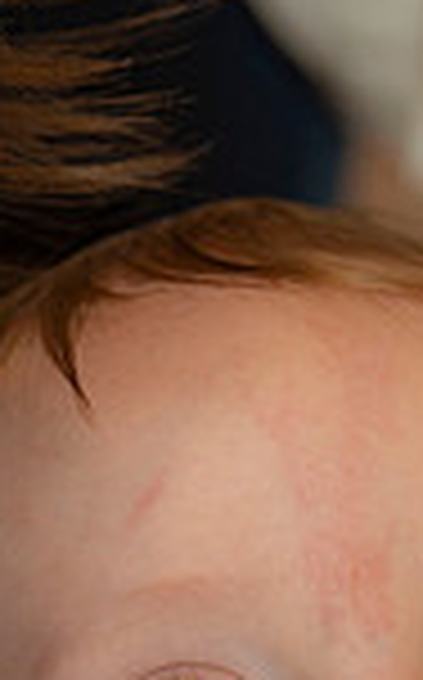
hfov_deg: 2.5
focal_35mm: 528
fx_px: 9767
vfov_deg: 4.0
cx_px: 99
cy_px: 558
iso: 640
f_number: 2.8
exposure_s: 1/80
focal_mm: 135
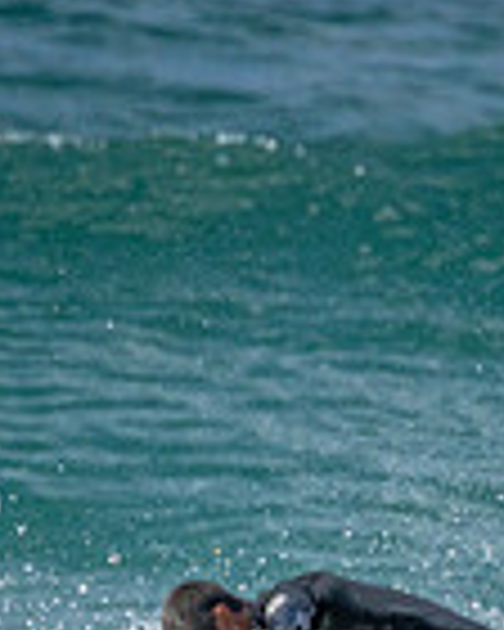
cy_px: 767
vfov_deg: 0.6
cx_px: 495
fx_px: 57950
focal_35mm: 3108
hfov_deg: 0.5
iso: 2000
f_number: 11
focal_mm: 800
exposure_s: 1/1250
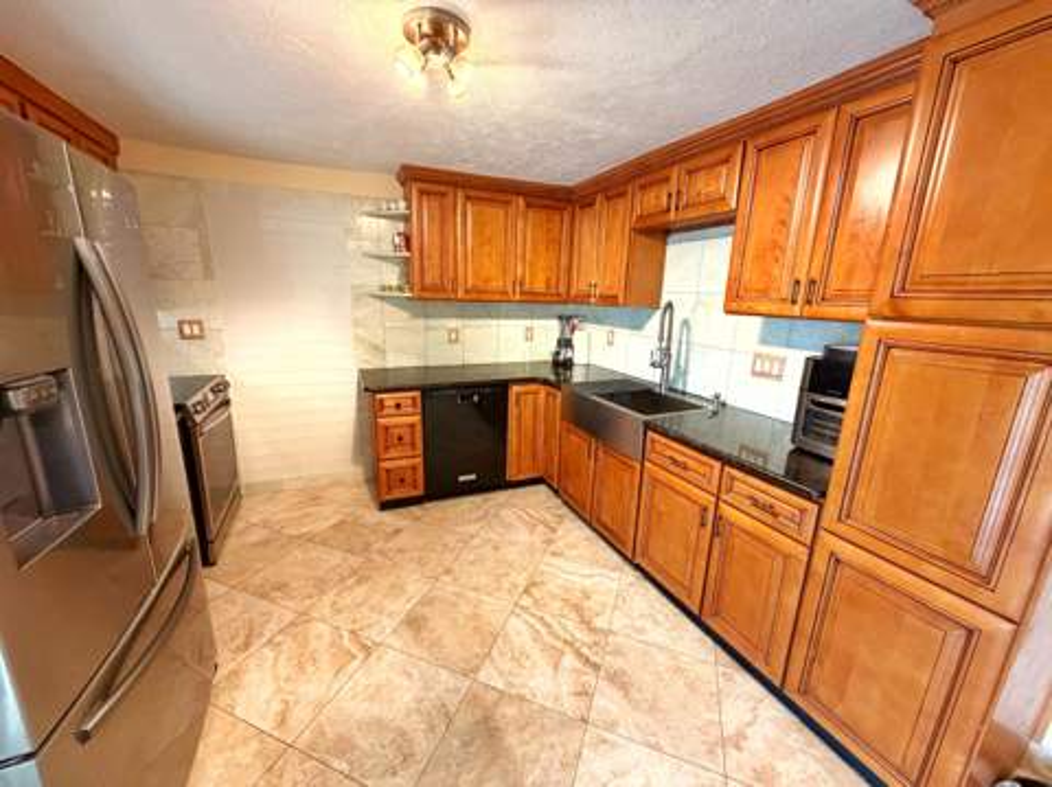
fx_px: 425
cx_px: 526
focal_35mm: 14
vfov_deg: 85.6
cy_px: 394
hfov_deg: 102.1
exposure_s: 1/60
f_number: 2.2
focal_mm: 2.22
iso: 400
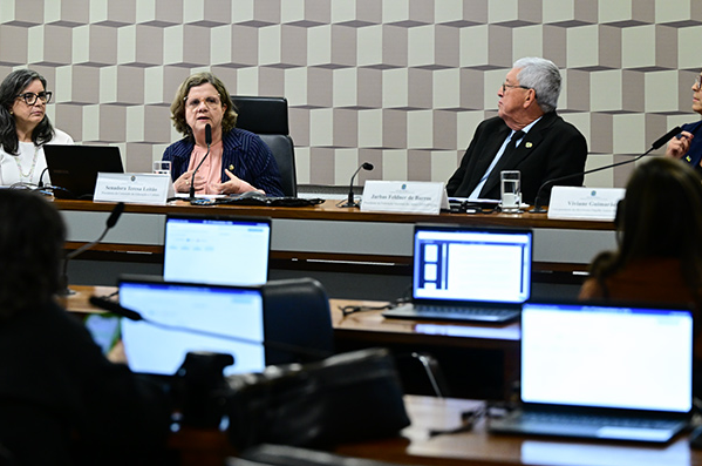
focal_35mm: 125
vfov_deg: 10.9
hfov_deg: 16.4
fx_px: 2433
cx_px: 314
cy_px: 166
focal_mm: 87
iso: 2500
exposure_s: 1/200
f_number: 3.5
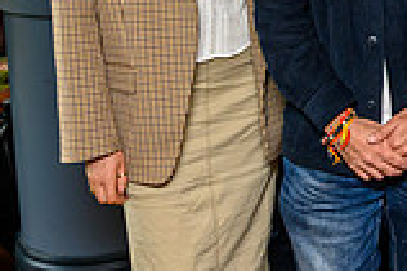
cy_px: -115
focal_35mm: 104
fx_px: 1175
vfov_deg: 12.6
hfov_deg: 17.6
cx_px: 613
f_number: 5.6
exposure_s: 1/200
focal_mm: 28
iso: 2000
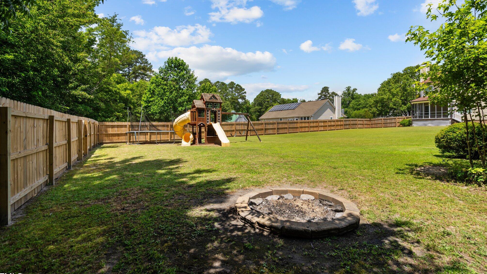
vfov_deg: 63.9
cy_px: 127
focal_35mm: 17
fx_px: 220
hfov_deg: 95.9
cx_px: 244
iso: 100
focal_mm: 16
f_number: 5.6
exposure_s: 1/125
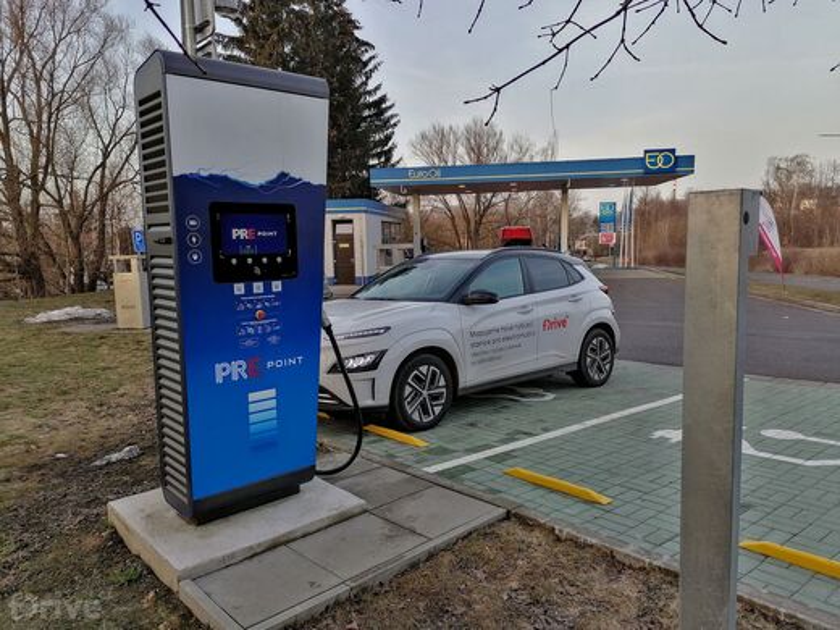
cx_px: 420
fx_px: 655
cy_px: 315
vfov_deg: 51.4
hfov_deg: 65.3
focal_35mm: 27
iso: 50
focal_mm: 5.3
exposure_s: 1/201
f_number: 1.8
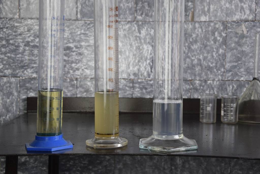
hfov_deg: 27.0
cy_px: 87
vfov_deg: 18.2
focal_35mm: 75
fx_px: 542
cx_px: 130
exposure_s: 1/160
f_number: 6.3
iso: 400
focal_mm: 50
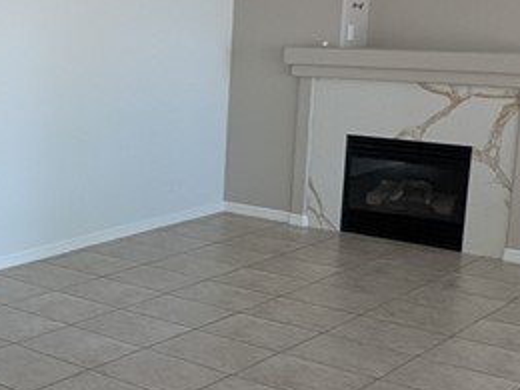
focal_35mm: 63
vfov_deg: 23.2
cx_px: -152
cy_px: 142
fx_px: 946
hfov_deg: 26.3
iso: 52
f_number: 2.2
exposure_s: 1/60
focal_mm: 2.35
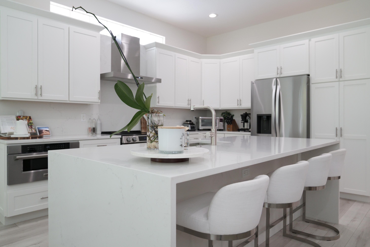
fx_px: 257
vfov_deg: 51.3
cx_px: 185
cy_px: 124
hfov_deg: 71.5
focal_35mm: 25
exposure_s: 1/160
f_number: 4
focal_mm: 25
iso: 800
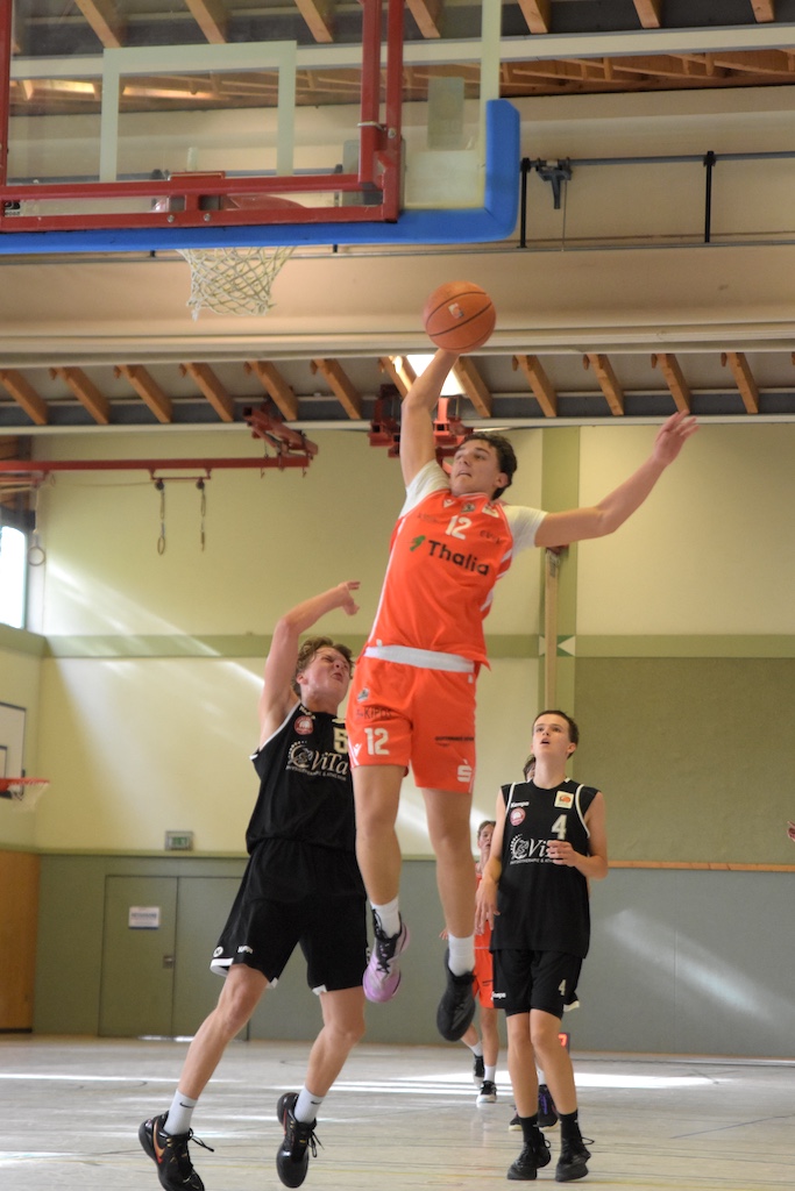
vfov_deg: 19.5
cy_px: 596
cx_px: 398
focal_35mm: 105
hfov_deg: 13.0
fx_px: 3477
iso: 3200
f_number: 2.8
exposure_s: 1/800
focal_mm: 70
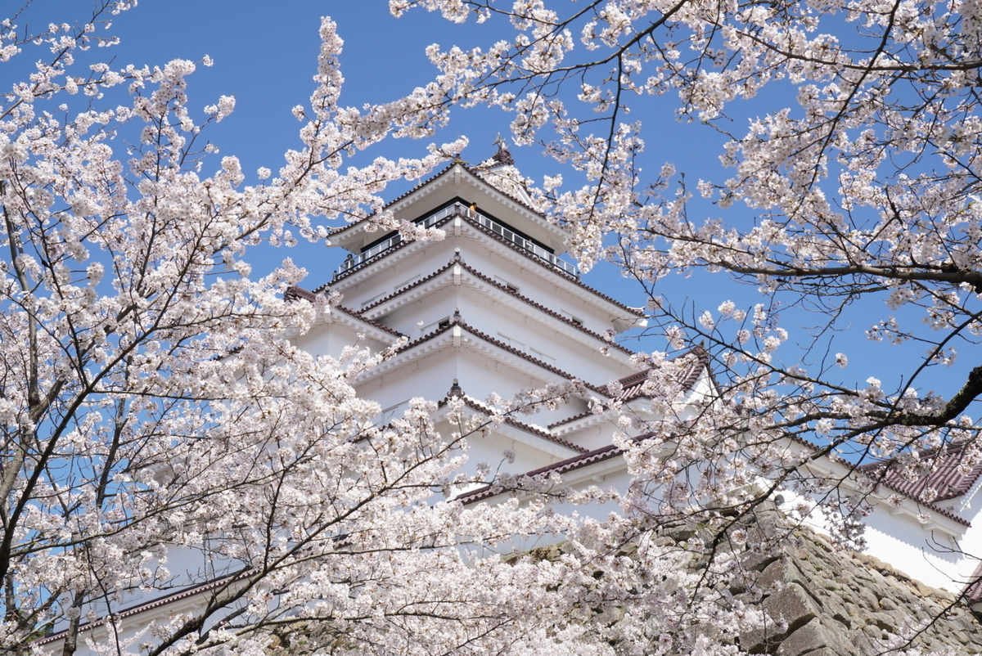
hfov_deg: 46.4
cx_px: 491
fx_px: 1146
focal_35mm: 42
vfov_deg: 31.9
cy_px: 328
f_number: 8
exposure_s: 1/640
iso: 320
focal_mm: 28
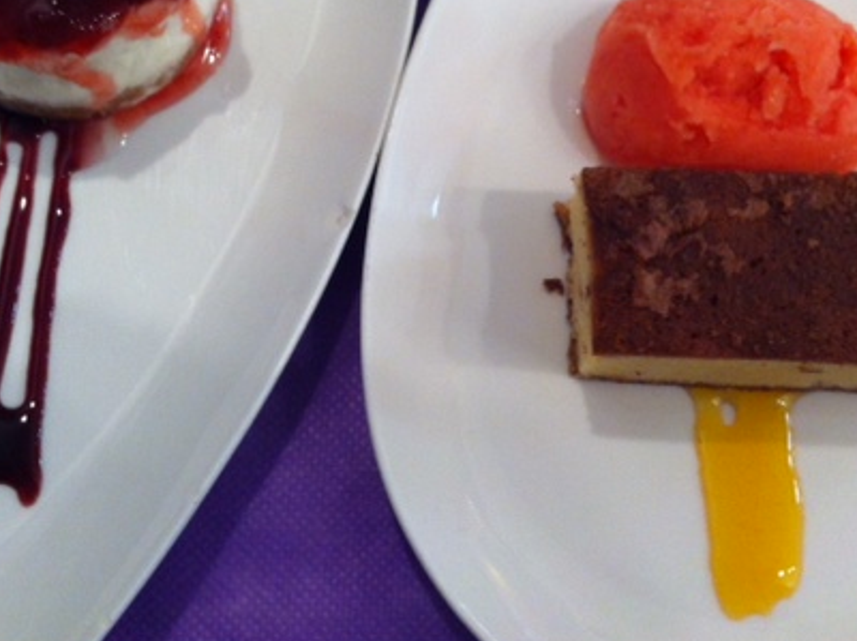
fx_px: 1385
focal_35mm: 56
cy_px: 150
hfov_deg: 34.4
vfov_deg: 25.7
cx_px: 411
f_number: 2.8
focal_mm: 3.85
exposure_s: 1/15
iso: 125
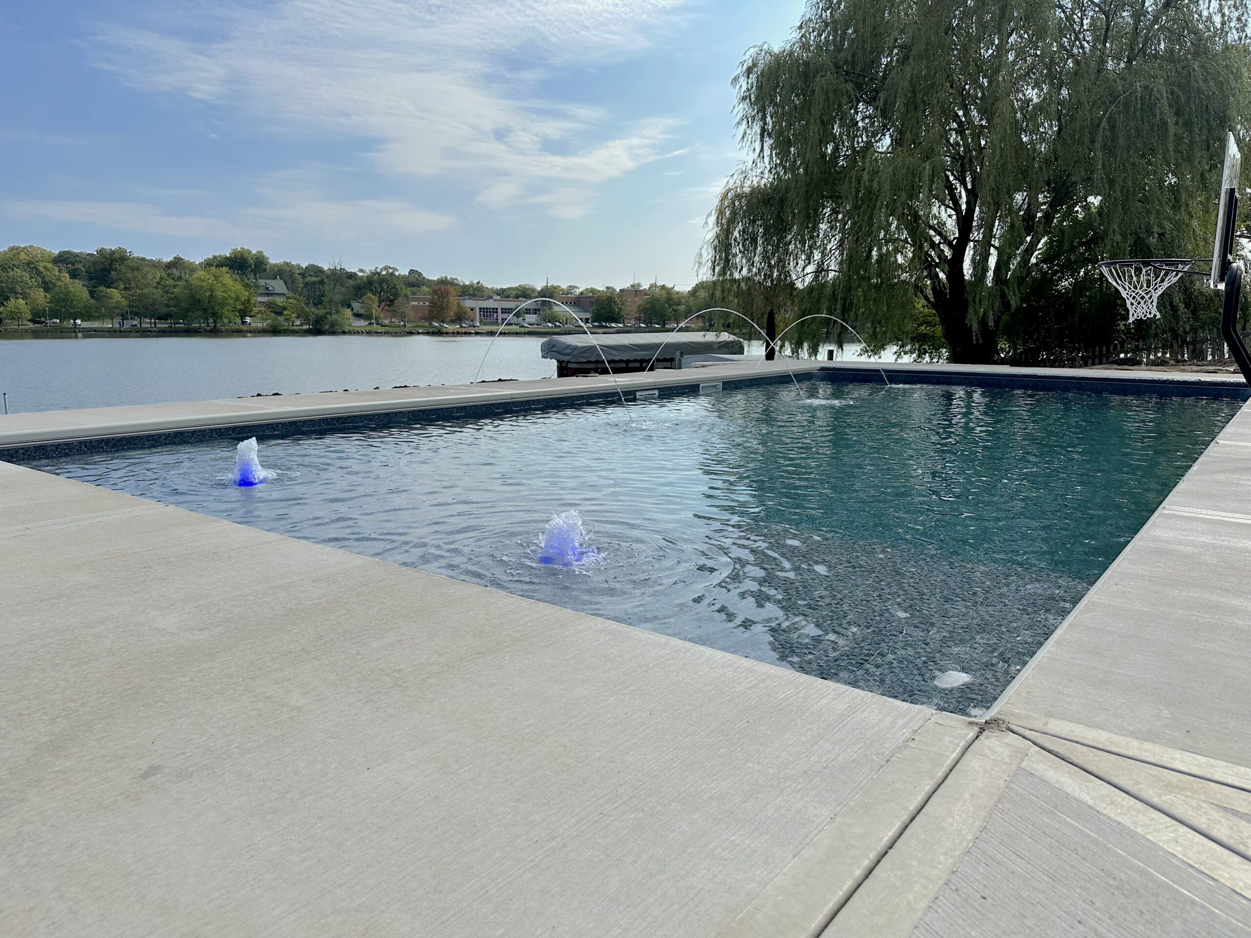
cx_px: 626
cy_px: 469
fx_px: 867
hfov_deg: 71.6
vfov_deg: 56.8
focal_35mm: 24
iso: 80
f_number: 1.78
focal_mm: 6.86
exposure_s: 1/6623
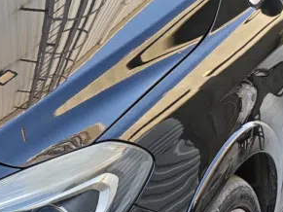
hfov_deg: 16.7
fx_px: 948
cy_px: 85
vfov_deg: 12.8
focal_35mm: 116
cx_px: 18
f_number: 1.5
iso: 50
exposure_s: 1/339
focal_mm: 4.94
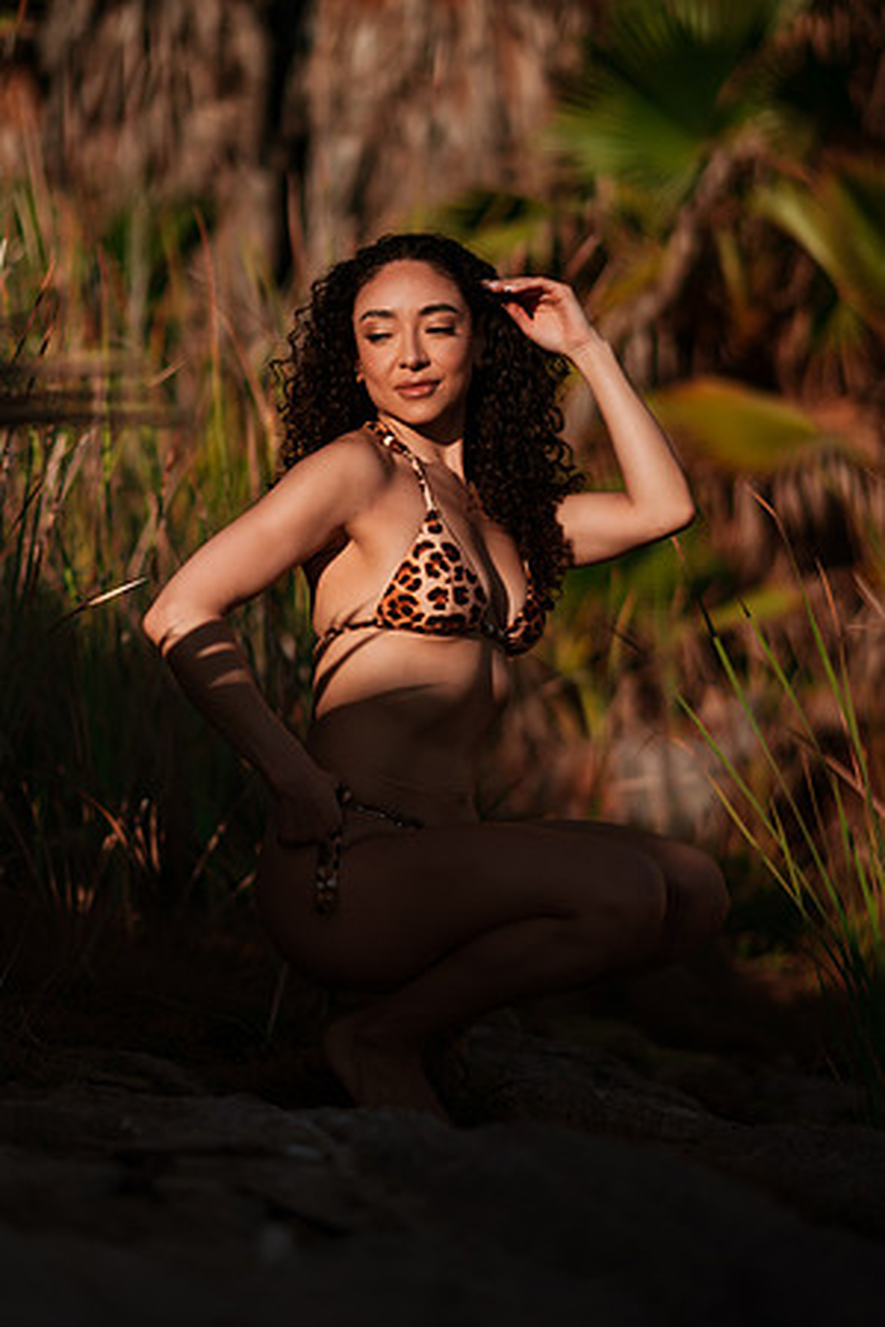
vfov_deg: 34.5
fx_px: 2139
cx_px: 442
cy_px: 664
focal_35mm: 58
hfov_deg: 23.4
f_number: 1.8
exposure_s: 1/8000
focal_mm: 58
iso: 50
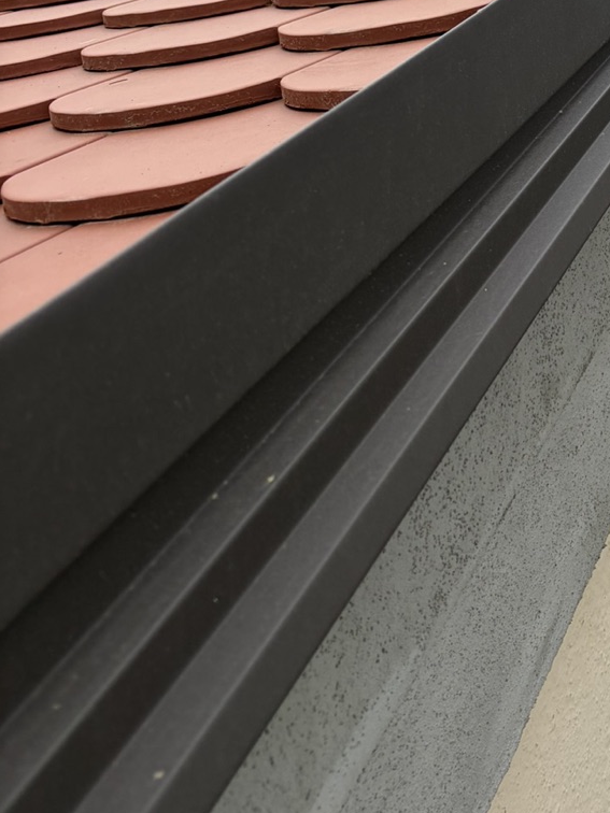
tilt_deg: +17.0
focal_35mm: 55
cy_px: 156
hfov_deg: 25.0
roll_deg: +0.9
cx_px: 642
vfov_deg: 33.8
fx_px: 1292
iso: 50
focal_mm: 5.96
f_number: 1.6
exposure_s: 1/840
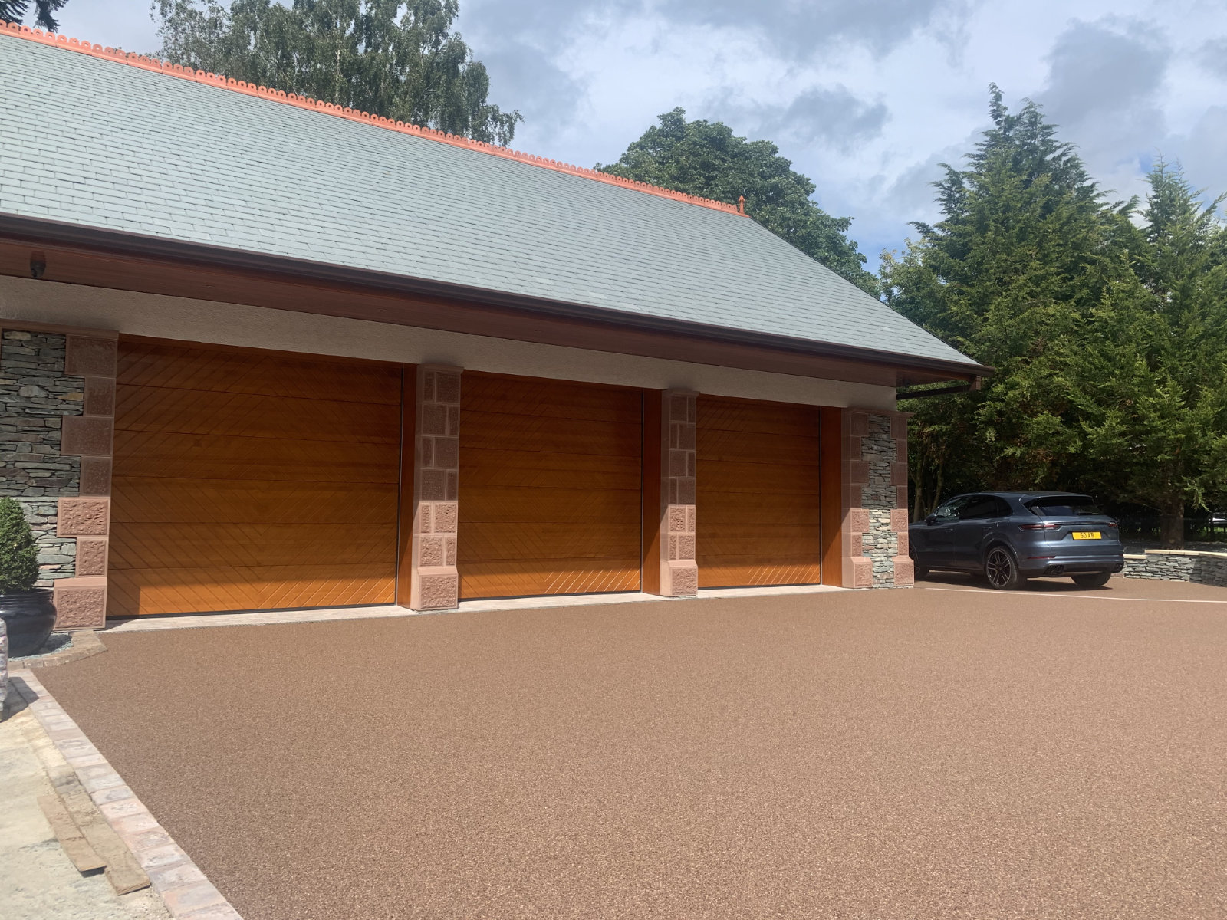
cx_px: 614
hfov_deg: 67.3
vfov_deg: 53.1
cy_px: 460
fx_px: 922
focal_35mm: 26
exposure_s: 1/1845
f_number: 1.8
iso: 25
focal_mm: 4.2
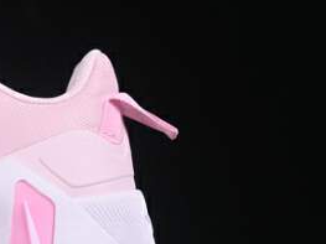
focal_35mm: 200
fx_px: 1883
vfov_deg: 7.4
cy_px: 100
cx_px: -112
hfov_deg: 9.7
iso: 160
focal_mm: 50
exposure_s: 1/80
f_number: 8
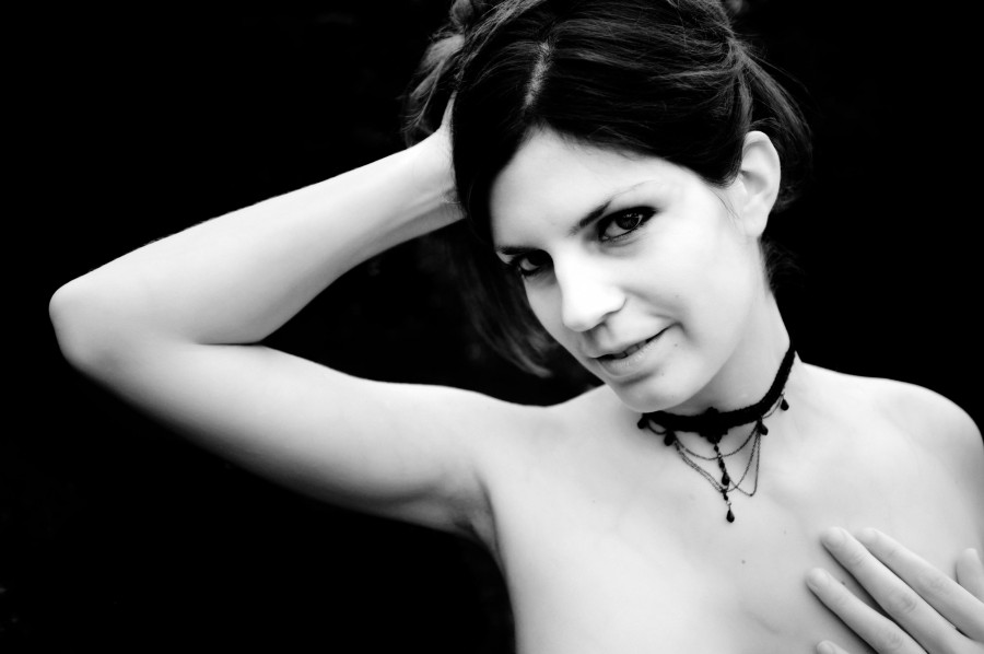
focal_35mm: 35
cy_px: 327
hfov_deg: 54.5
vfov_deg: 37.8
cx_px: 492
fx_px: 956
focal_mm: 35
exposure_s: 1/500
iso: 200
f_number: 2.8
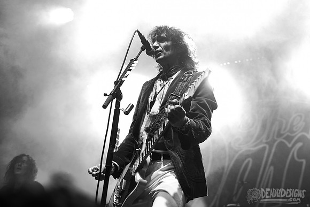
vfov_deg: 27.2
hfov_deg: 39.6
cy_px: 72
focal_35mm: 49
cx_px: 202
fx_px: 426
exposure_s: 1/250
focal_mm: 38
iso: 2500
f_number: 3.2
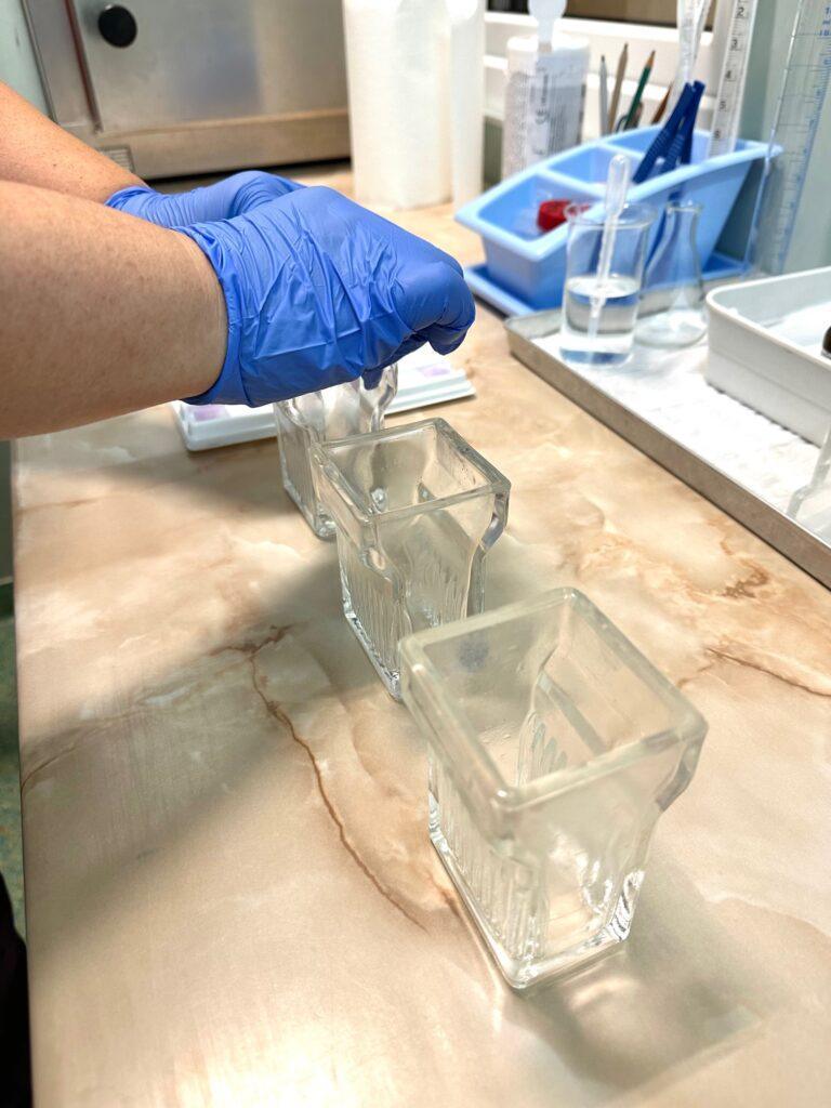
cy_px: 554
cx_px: 416
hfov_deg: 56.8
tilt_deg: -36.4
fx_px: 768
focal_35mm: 24
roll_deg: +1.2
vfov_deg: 71.6
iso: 160
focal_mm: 6.86
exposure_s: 1/50
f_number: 1.78
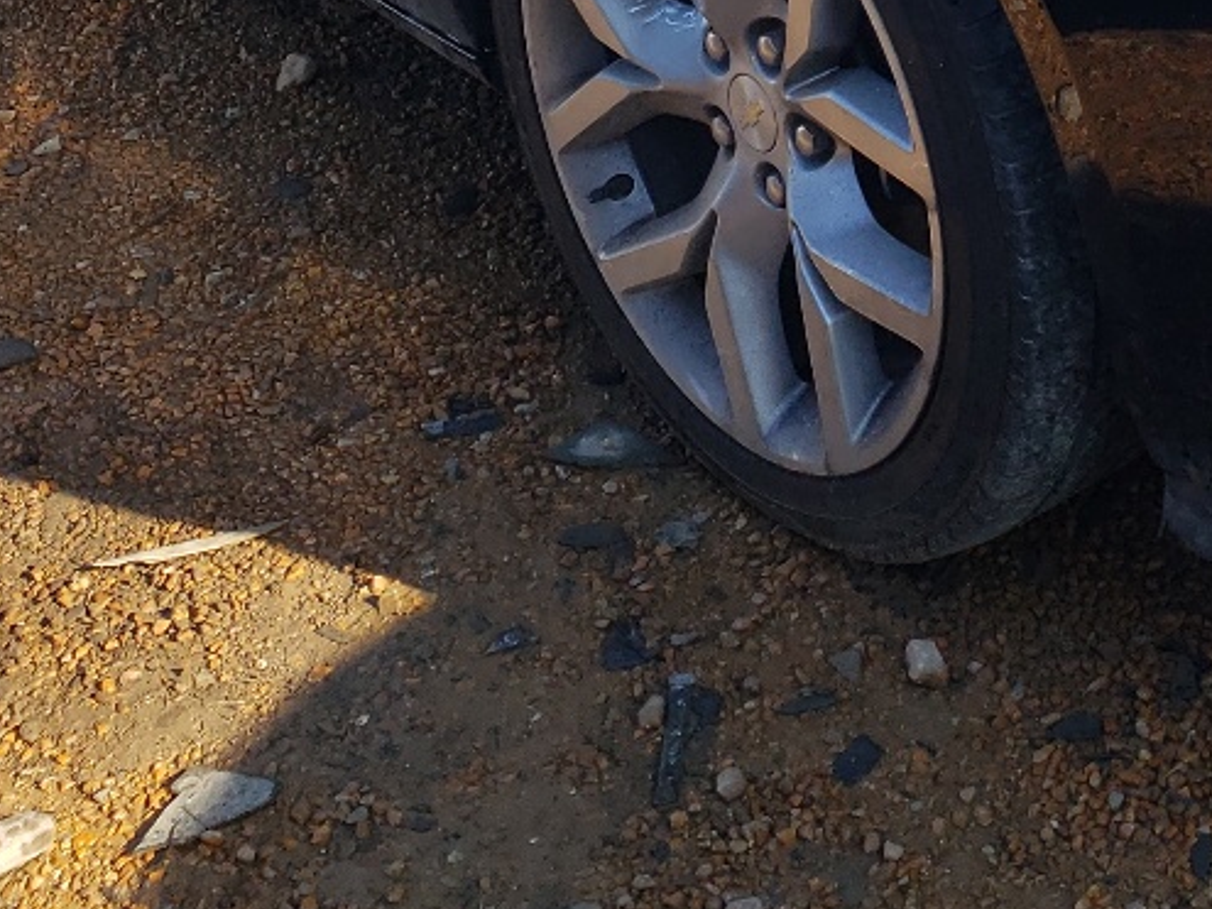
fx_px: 2940
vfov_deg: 16.3
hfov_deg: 22.5
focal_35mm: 84
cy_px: -397
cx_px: 1163
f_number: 1.5
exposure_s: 1/833
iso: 50
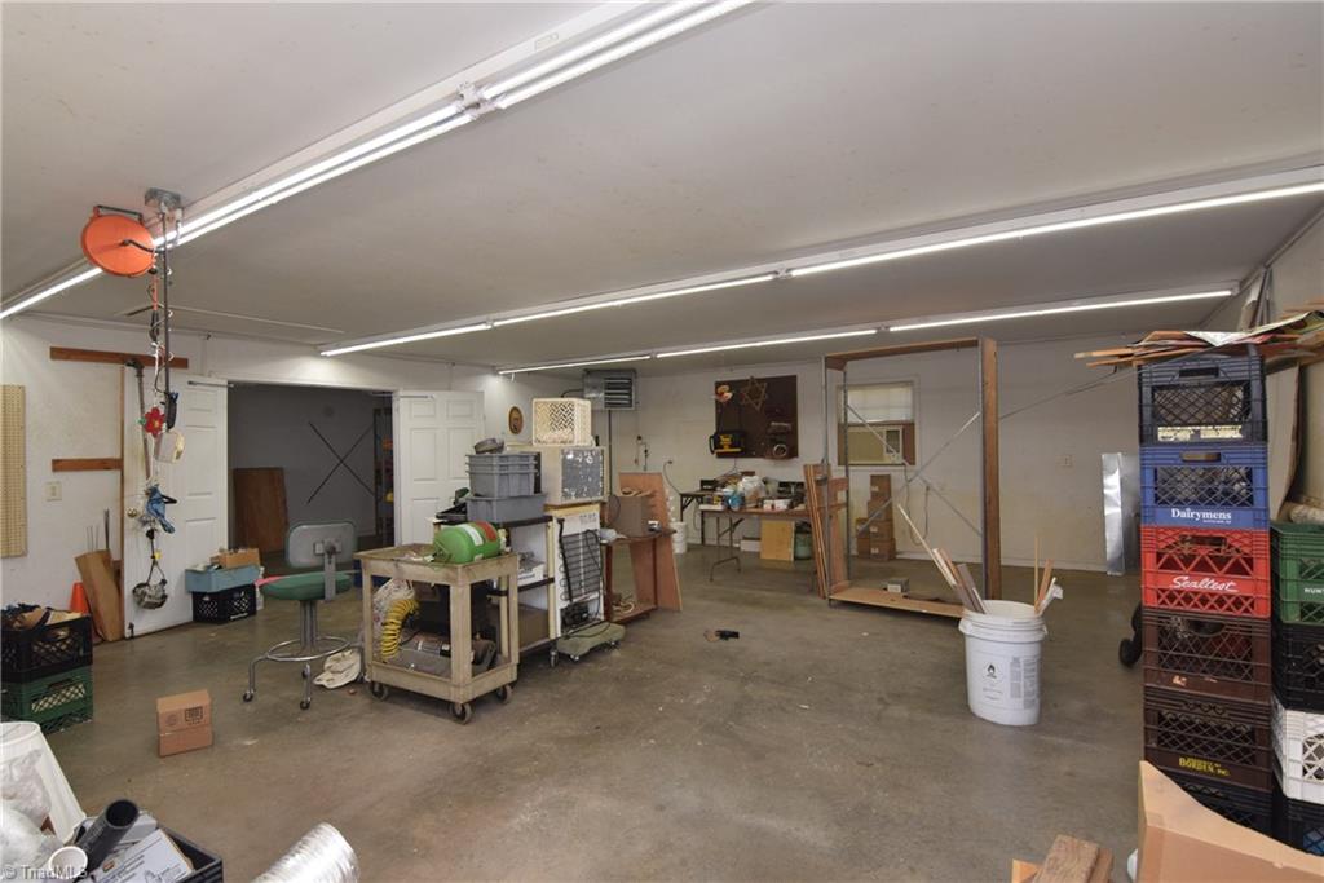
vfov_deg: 69.7
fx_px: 634
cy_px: 442
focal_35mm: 17
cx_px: 662
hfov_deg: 92.4
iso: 720
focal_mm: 11.5
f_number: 5.6
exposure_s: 1/125
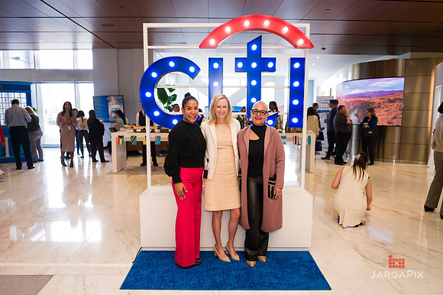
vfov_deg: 47.9
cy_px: 148
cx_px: 222
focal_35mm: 27
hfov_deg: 67.4
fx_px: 332
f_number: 3.2
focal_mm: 27
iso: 1250
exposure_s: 1/500
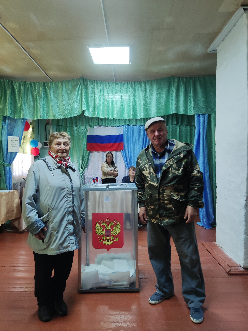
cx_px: 124
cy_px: 166
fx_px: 239
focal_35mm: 25
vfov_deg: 69.4
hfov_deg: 54.9
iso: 166
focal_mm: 4.71
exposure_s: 1/50
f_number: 1.79
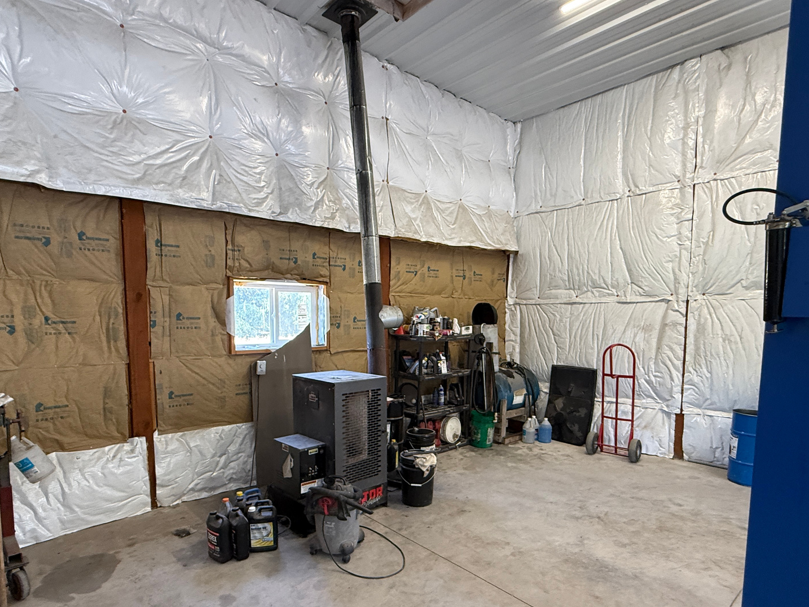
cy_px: 357
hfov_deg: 81.8
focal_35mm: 20
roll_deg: -1.4
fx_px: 467
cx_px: 406
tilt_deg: -5.8
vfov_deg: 65.5
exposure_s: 1/60
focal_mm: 2.22
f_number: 2.2
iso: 250
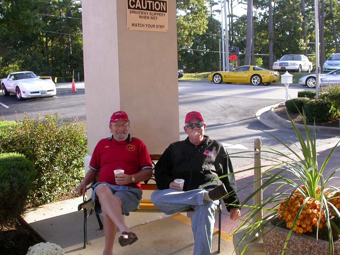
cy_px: 128
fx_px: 373
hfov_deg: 49.0
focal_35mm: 38
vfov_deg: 37.7
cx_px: 170
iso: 100
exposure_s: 1/111
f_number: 4.2
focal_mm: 7.85
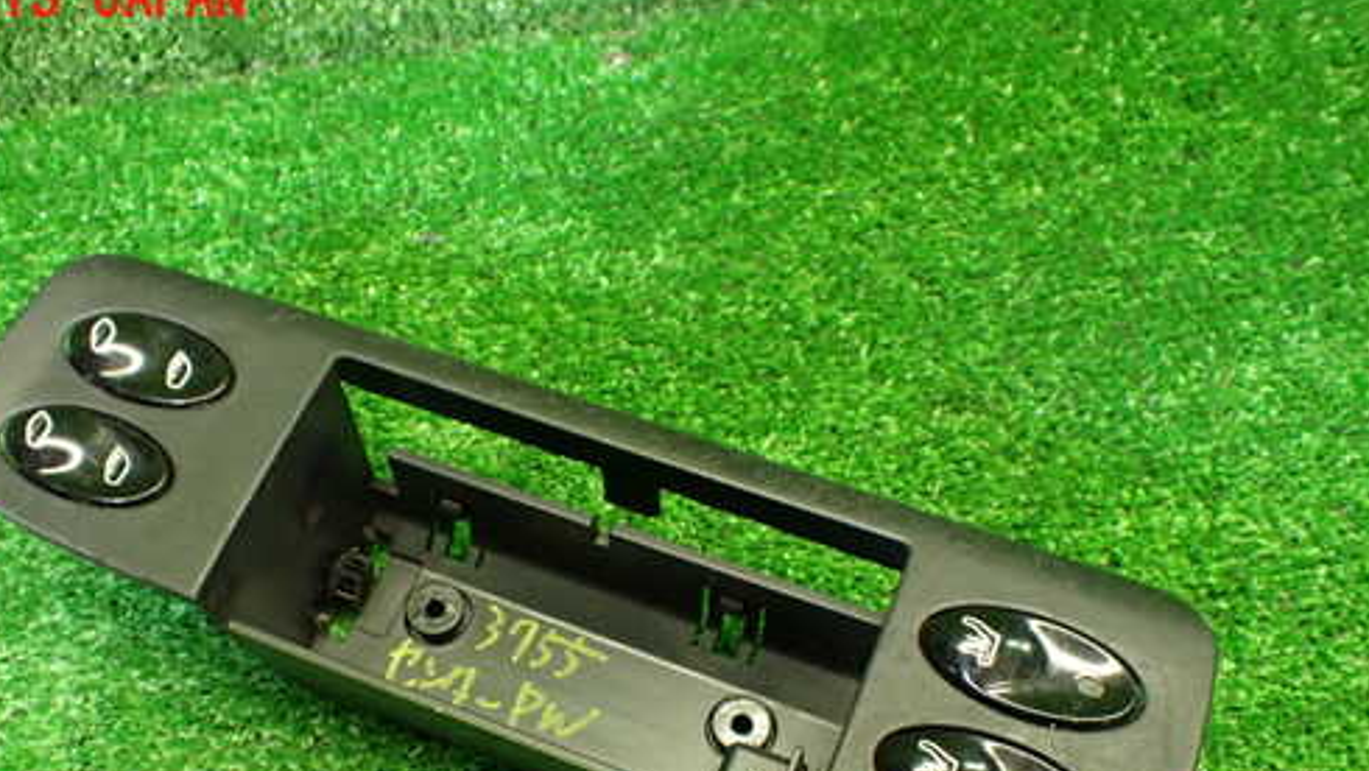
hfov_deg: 50.3
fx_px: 1452
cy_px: 592
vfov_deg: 29.2
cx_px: 576
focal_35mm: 40
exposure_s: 1/80
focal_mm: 5.4
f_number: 2.3
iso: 800
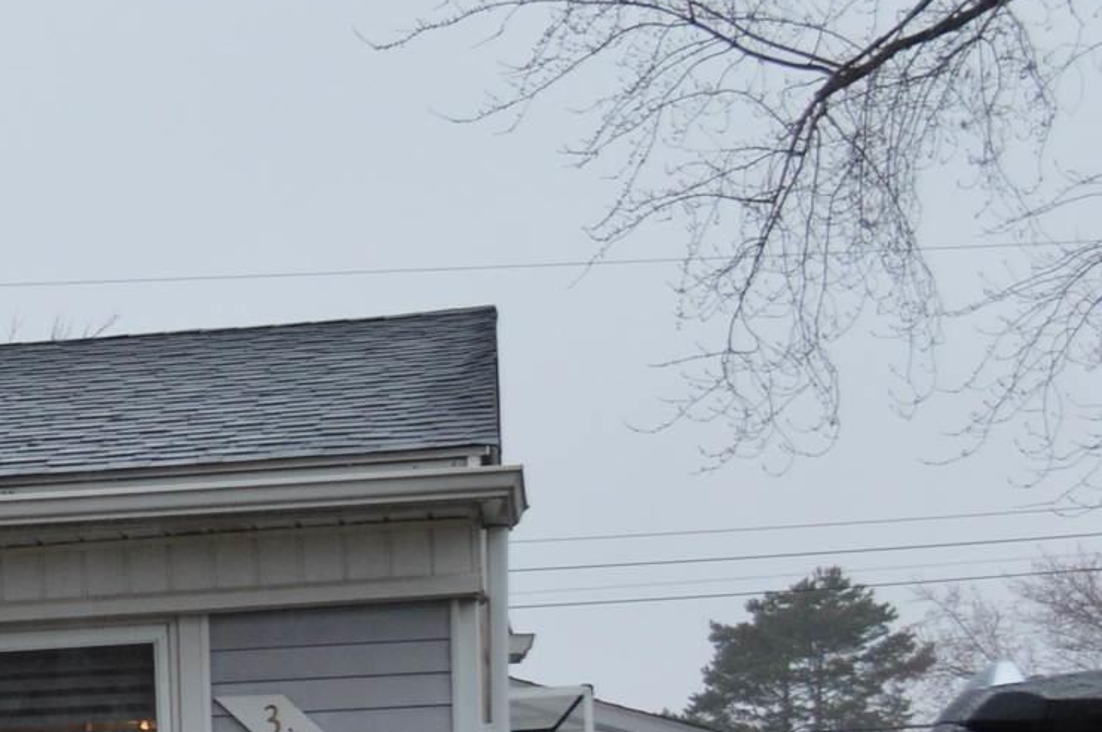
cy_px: 1023
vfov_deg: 9.0
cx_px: -1072
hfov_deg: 12.3
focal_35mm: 149
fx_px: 4556
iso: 360
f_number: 5.6
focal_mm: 24
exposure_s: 1/125
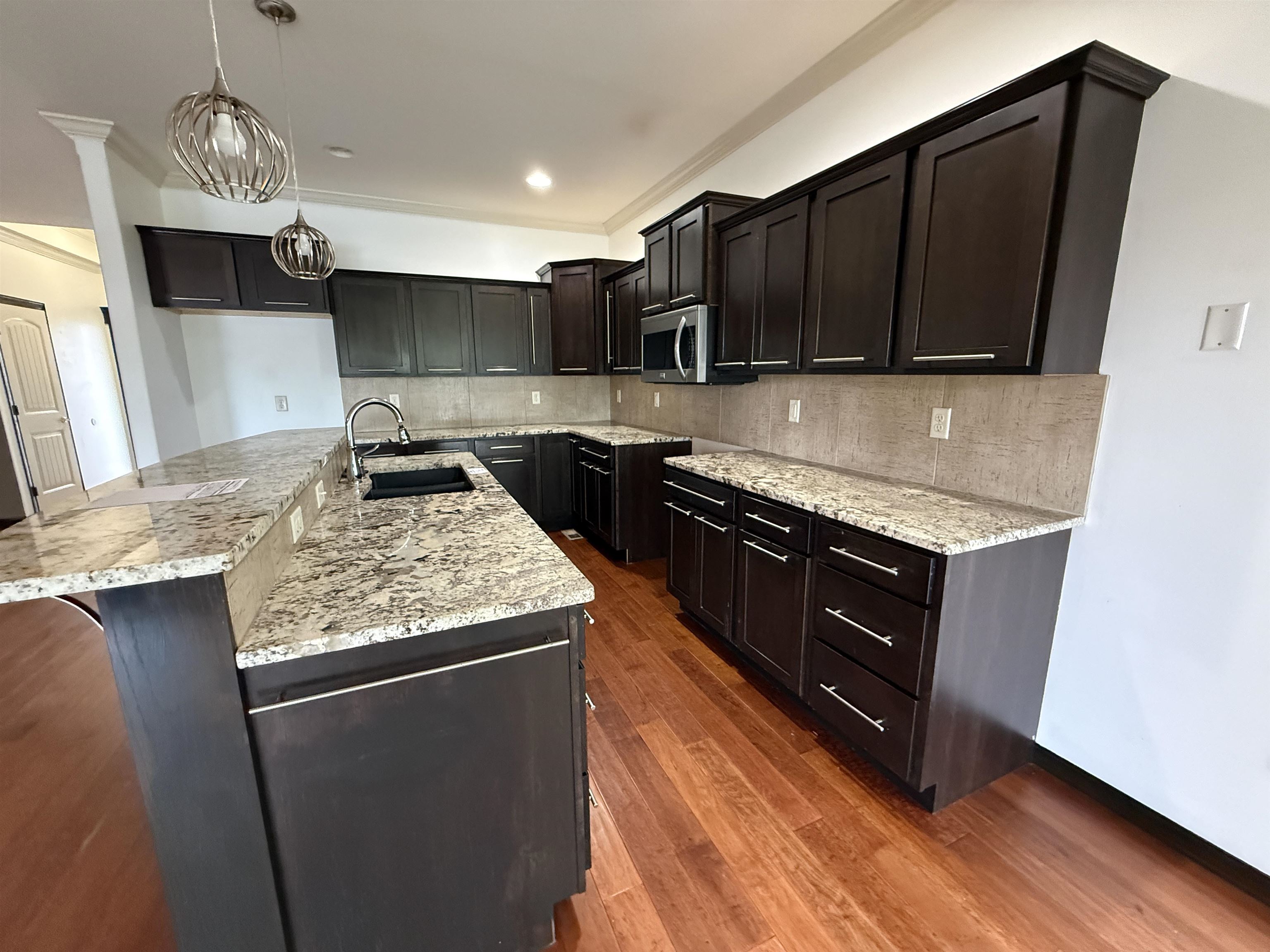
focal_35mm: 14
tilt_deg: -10.1
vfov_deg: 85.7
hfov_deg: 102.1
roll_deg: -0.2
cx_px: 635
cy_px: 476
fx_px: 514
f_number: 2.2
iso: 800
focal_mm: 2.22
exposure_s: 1/60
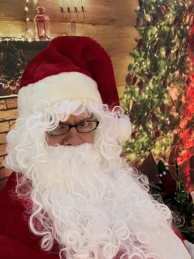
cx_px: 97
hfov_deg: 46.8
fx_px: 224
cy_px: 130
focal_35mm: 30
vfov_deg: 60.0
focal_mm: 2.71
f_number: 2.2
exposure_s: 1/17
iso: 1000
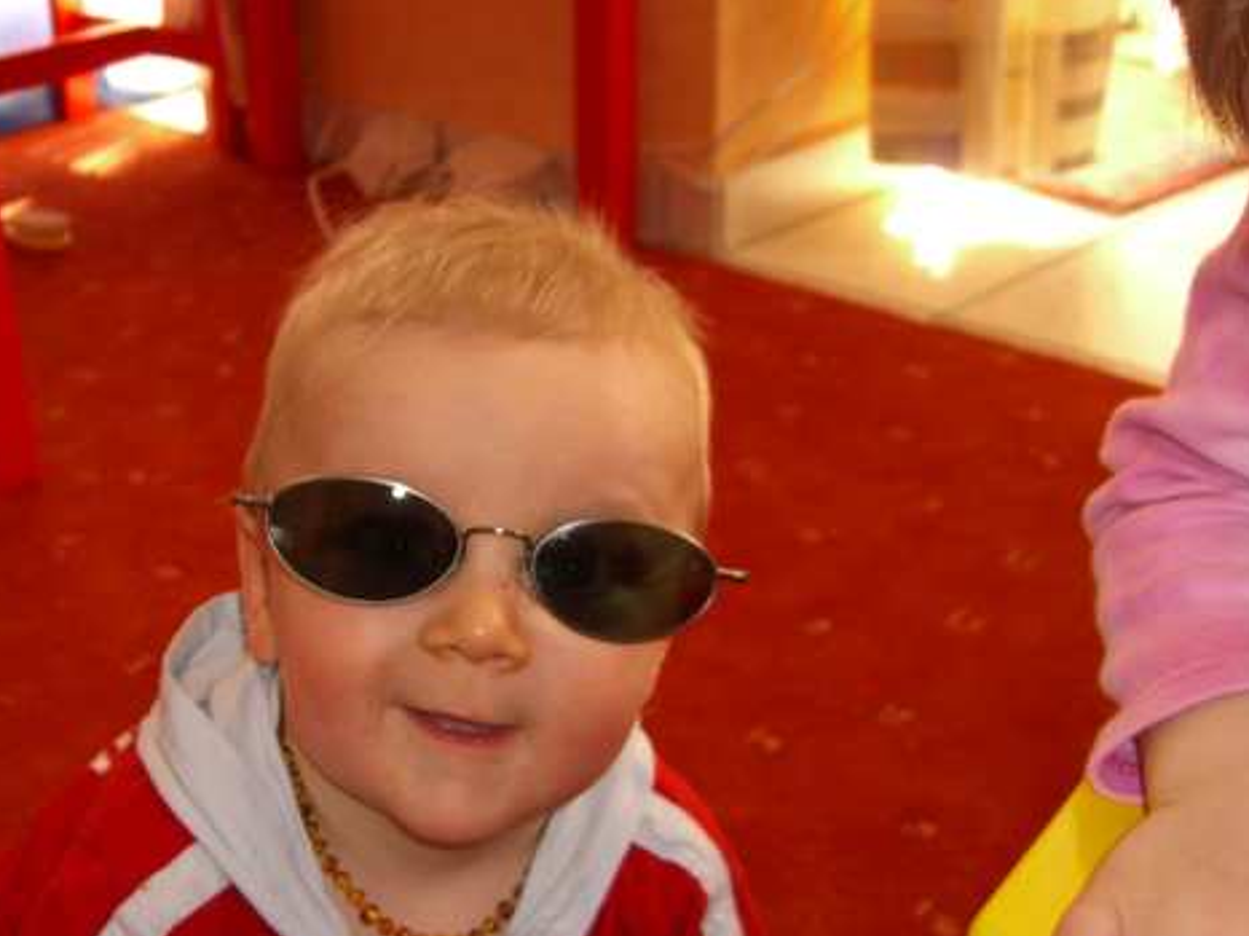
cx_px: 464
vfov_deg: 27.4
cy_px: 602
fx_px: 1911
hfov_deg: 36.0
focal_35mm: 53
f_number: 2.8
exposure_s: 1/60
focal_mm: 7.9
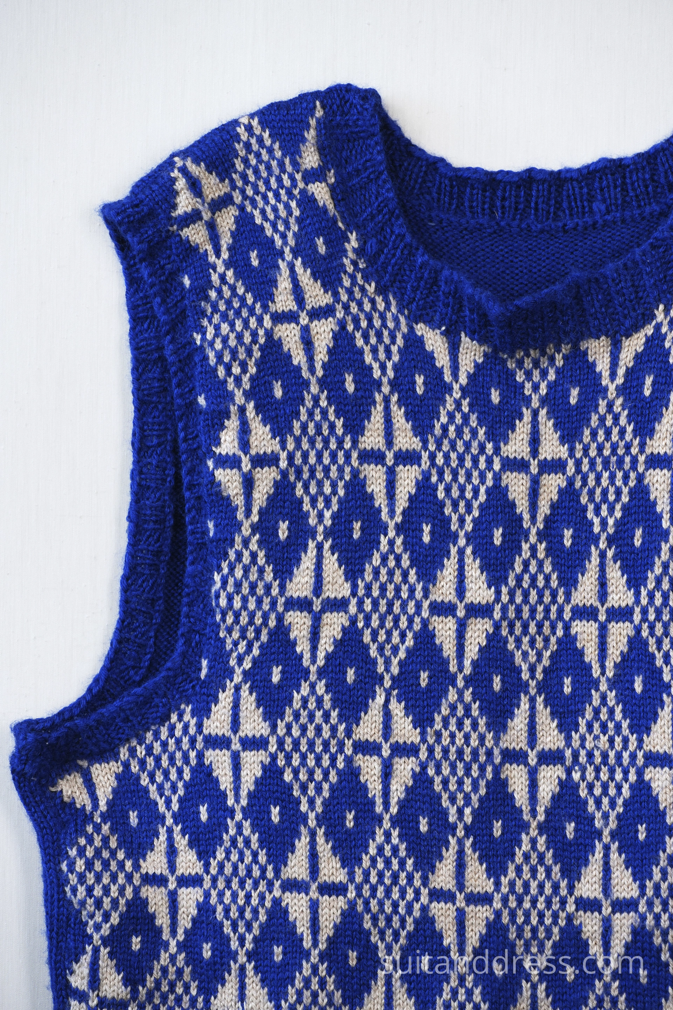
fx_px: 5047
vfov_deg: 11.4
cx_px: 336
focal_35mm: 180
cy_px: 505
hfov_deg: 7.6
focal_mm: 120
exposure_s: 1/50
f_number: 7.1
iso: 320
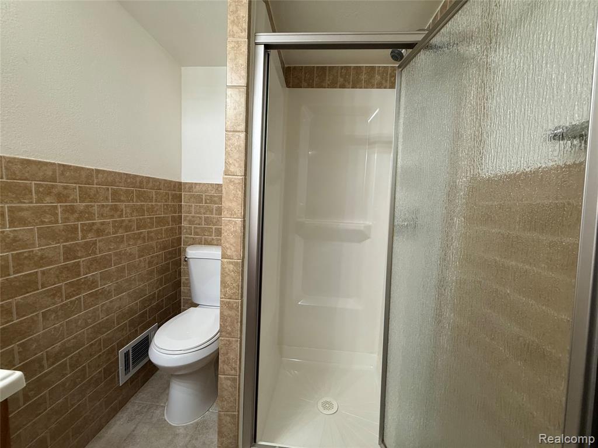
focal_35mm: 14
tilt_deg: -4.7
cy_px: 224
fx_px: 242
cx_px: 299
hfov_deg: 102.1
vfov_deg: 85.7
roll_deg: -2.8
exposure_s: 1/120
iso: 320
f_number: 2.2
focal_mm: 2.22
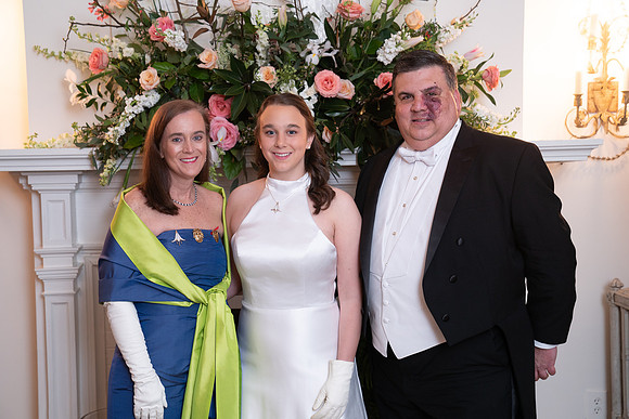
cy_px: 210
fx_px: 961
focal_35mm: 55
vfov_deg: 24.6
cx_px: 314
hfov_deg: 36.2
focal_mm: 55
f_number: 4.5
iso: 800
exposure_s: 1/80
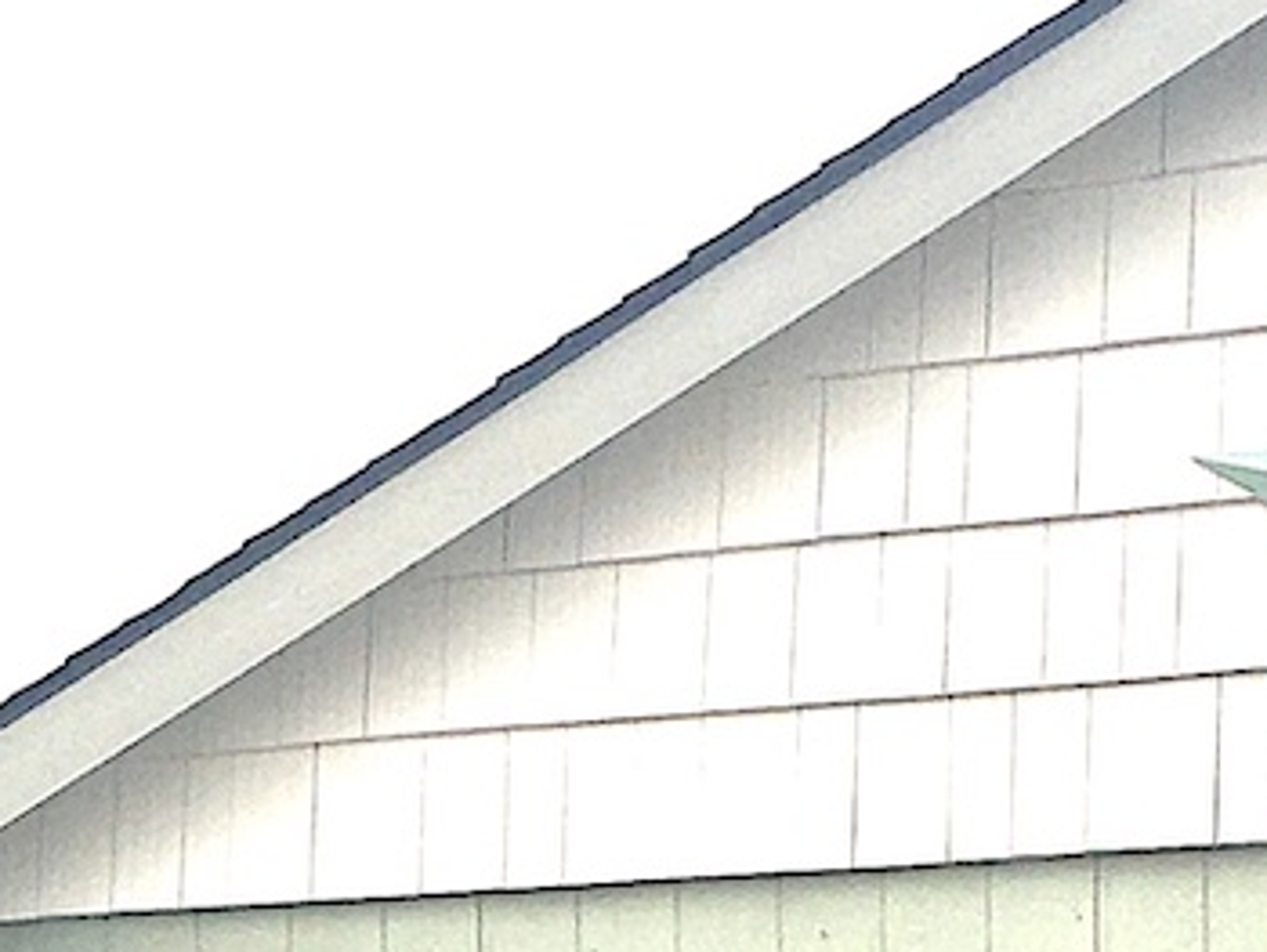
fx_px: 5824
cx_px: -11
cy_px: 1379
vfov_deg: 9.1
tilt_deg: +5.3
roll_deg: -1.6
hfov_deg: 12.3
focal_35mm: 159
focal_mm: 4.15
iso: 25
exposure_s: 1/1789
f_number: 2.2
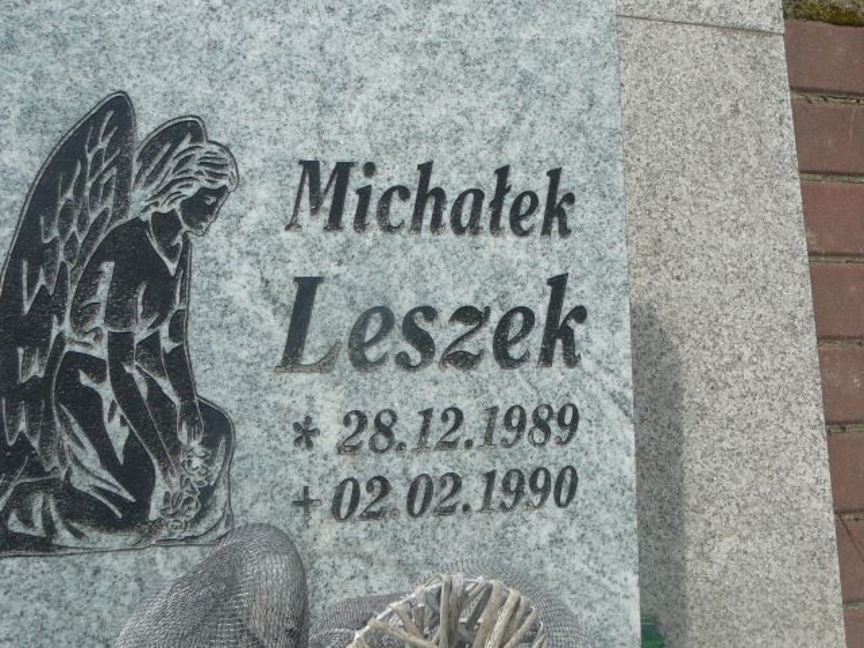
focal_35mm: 47
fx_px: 1173
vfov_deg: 30.9
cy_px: 324
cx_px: 432
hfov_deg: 40.4
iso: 80
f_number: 5.6
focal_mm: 7
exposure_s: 1/400
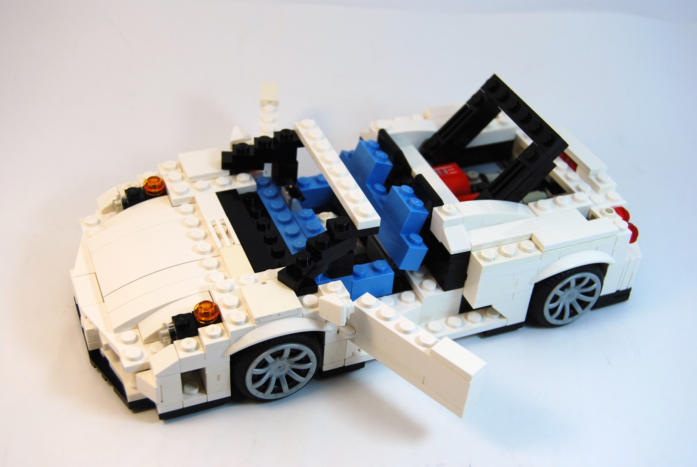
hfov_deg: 41.1
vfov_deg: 28.2
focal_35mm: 48
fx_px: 930
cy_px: 234
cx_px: 348
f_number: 5.6
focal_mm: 32
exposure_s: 1/125
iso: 100
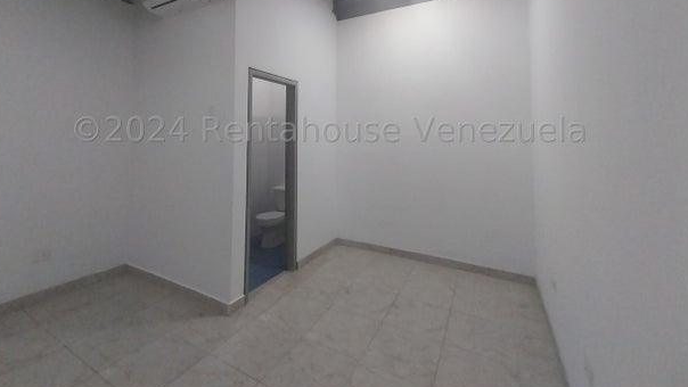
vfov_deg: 68.6
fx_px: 274
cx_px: 329
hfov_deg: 102.9
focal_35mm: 15
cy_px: 129
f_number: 2.2
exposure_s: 1/60
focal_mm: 1.3
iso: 200
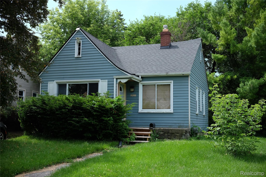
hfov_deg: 47.4
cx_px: 133
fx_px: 303
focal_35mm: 41
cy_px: 88
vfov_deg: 32.6
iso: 200
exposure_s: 1/320
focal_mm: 27
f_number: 5.6
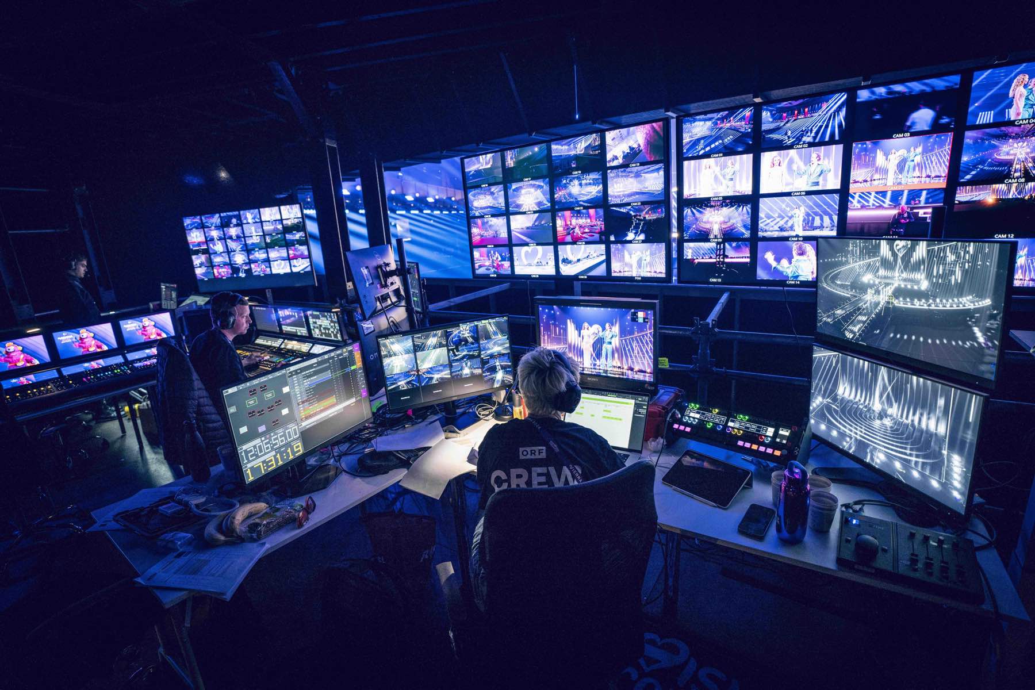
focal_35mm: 16
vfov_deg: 73.7
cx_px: 518
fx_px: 460
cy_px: 345
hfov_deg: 96.7
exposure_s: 1/80
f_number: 2.8
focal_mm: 16
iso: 500
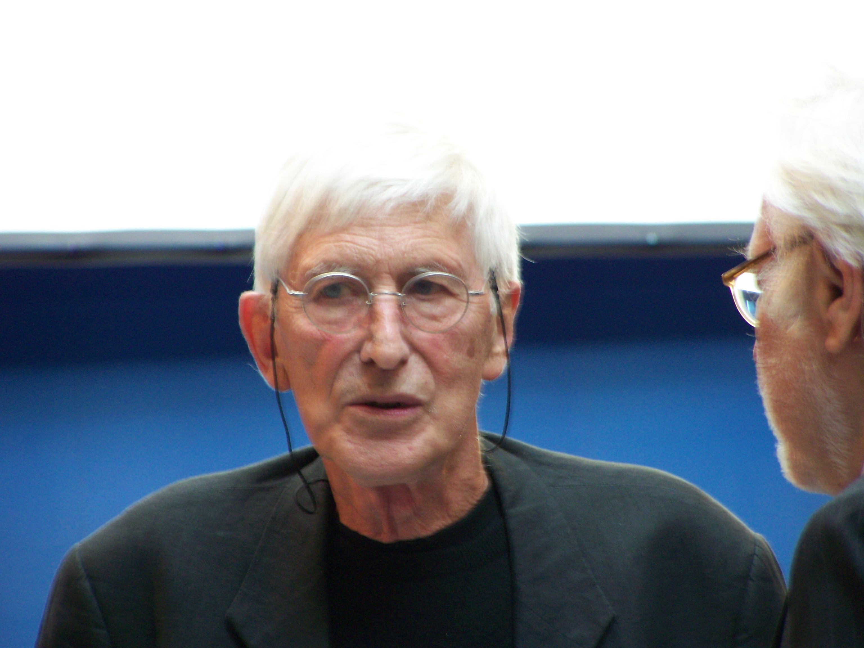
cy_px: 324
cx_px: 432
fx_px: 7188
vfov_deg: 5.2
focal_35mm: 288
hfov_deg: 6.9
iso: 160
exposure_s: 1/20
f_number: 3.4
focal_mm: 47.7
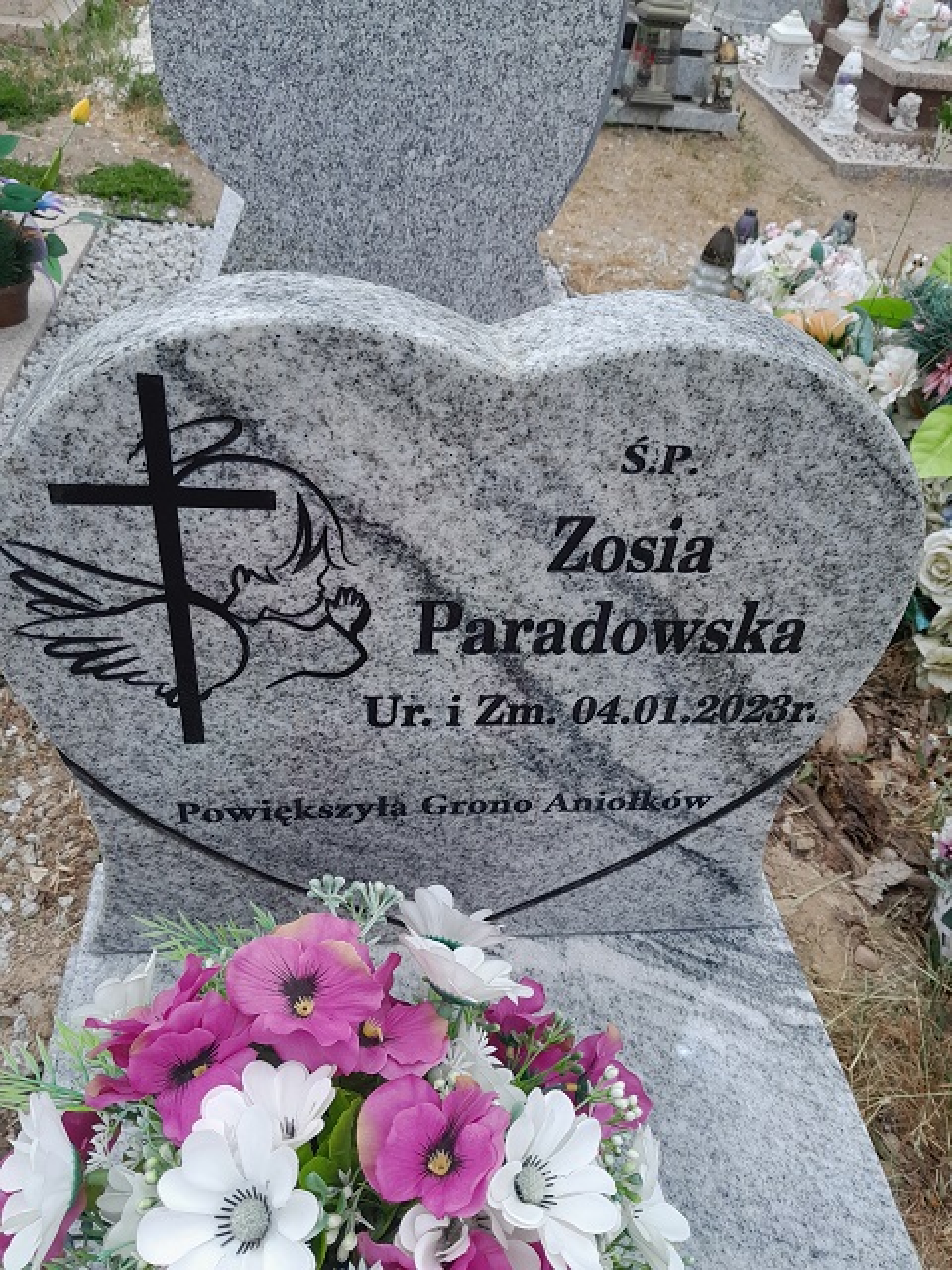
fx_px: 990
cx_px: 476
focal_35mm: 27
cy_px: 635
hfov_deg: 51.4
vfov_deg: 65.3
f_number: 1.8
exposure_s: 1/327
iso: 40
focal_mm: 4
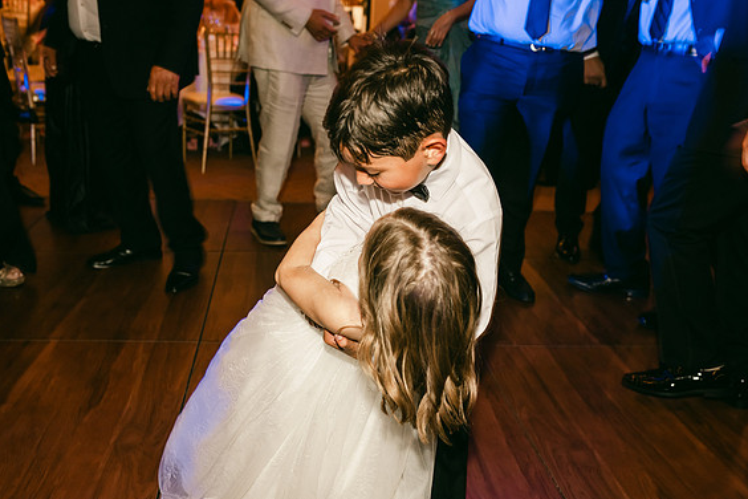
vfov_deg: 36.9
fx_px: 748
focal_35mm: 36
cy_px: 245
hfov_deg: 53.1
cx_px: 370
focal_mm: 35
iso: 1250
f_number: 4
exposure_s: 1/15
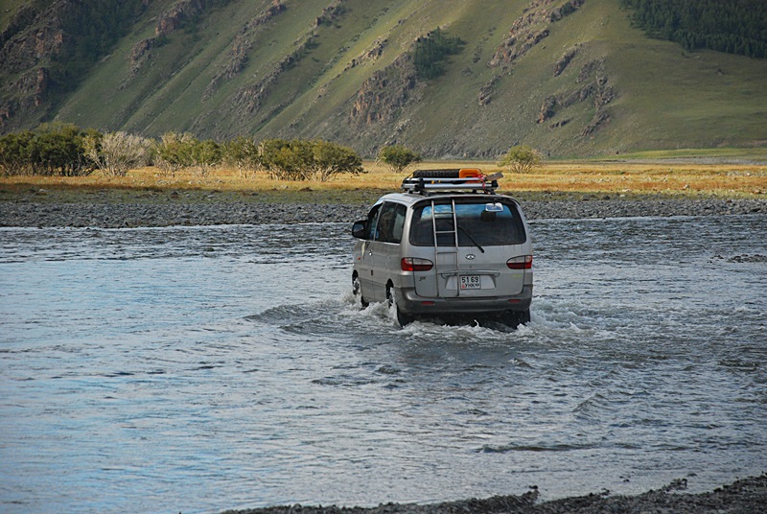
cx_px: 384
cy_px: 257
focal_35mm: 168
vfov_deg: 8.2
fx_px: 3585
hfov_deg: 12.2
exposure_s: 1/800
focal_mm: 112
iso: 400
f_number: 5.6
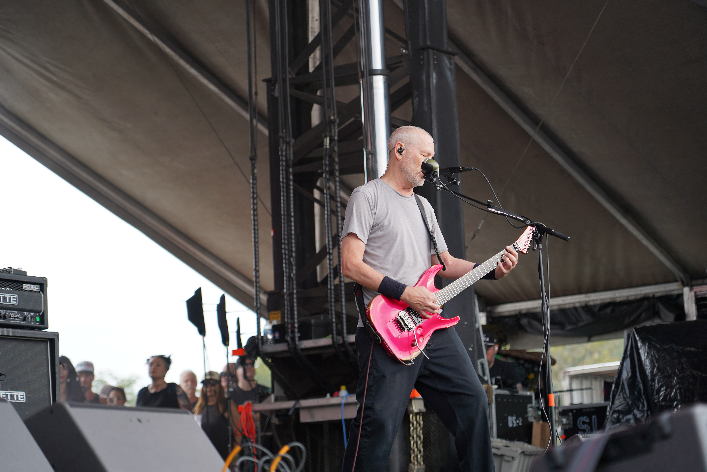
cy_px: 236
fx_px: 2062
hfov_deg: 19.5
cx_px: 354
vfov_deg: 13.0
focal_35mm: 105
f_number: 4
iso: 100
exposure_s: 1/125
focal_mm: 105
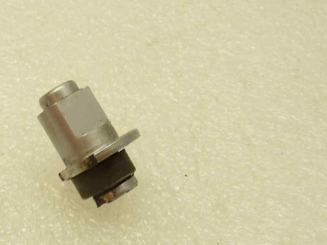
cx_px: 16
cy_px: 159
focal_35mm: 67
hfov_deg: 27.6
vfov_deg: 21.9
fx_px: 633
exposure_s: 1/25
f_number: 3.3
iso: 80
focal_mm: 4.1
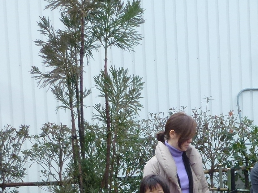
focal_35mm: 175
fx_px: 1304
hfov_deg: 11.3
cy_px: 271
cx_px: 182
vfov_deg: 8.3
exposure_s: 1/80
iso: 160
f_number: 4.4
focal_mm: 10.1
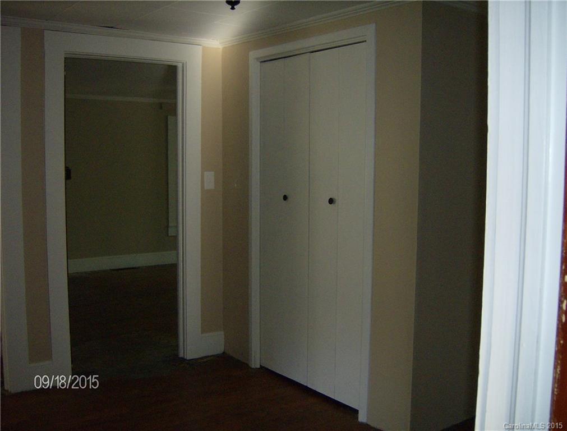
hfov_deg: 51.1
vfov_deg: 40.0
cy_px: 216
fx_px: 592
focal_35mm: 36
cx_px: 284
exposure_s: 1/60
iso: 200
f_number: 2.8
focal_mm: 6
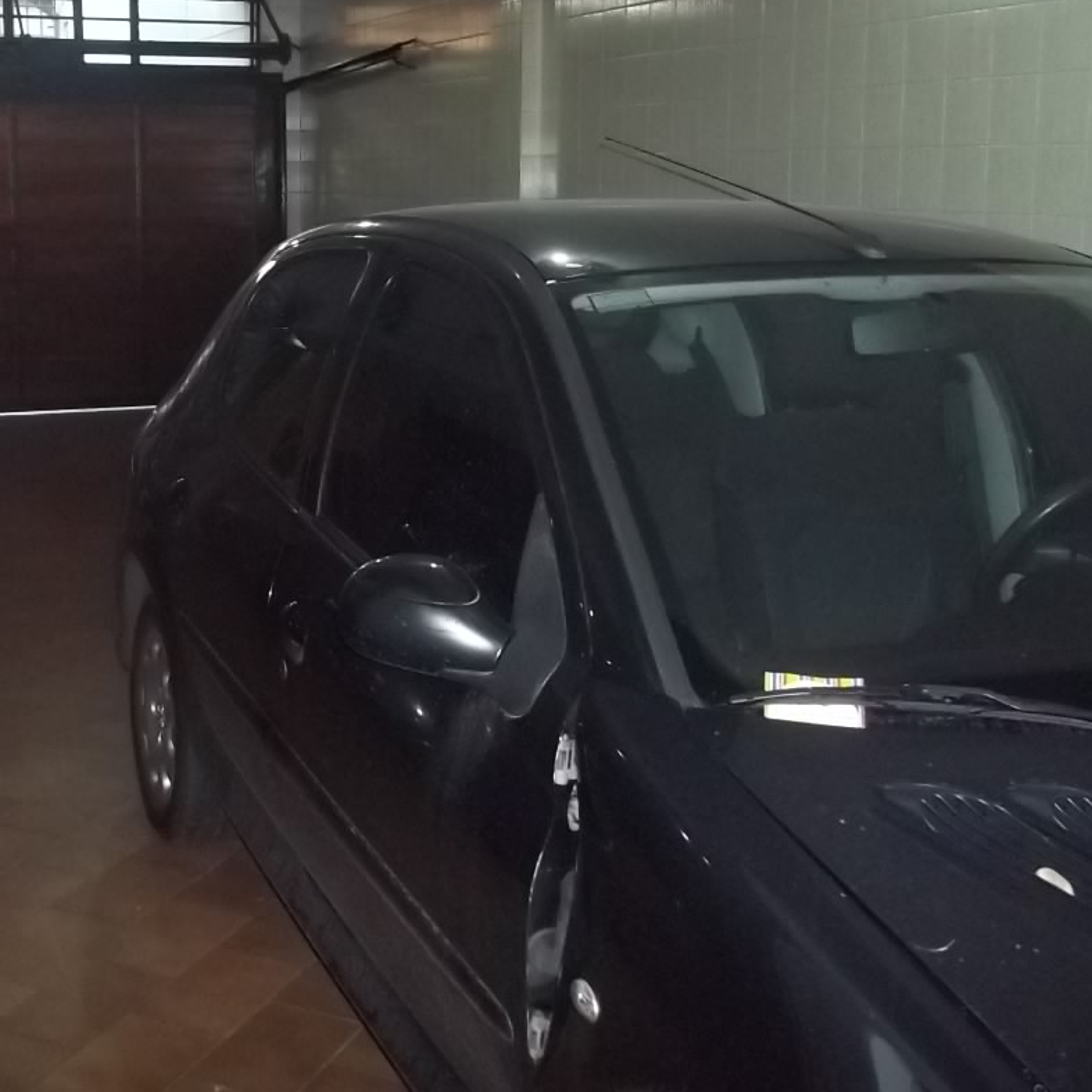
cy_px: 427
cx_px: 344
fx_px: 1642
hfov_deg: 36.3
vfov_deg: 36.6
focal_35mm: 46
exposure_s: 1/30
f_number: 2.9
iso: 400
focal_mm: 5.7
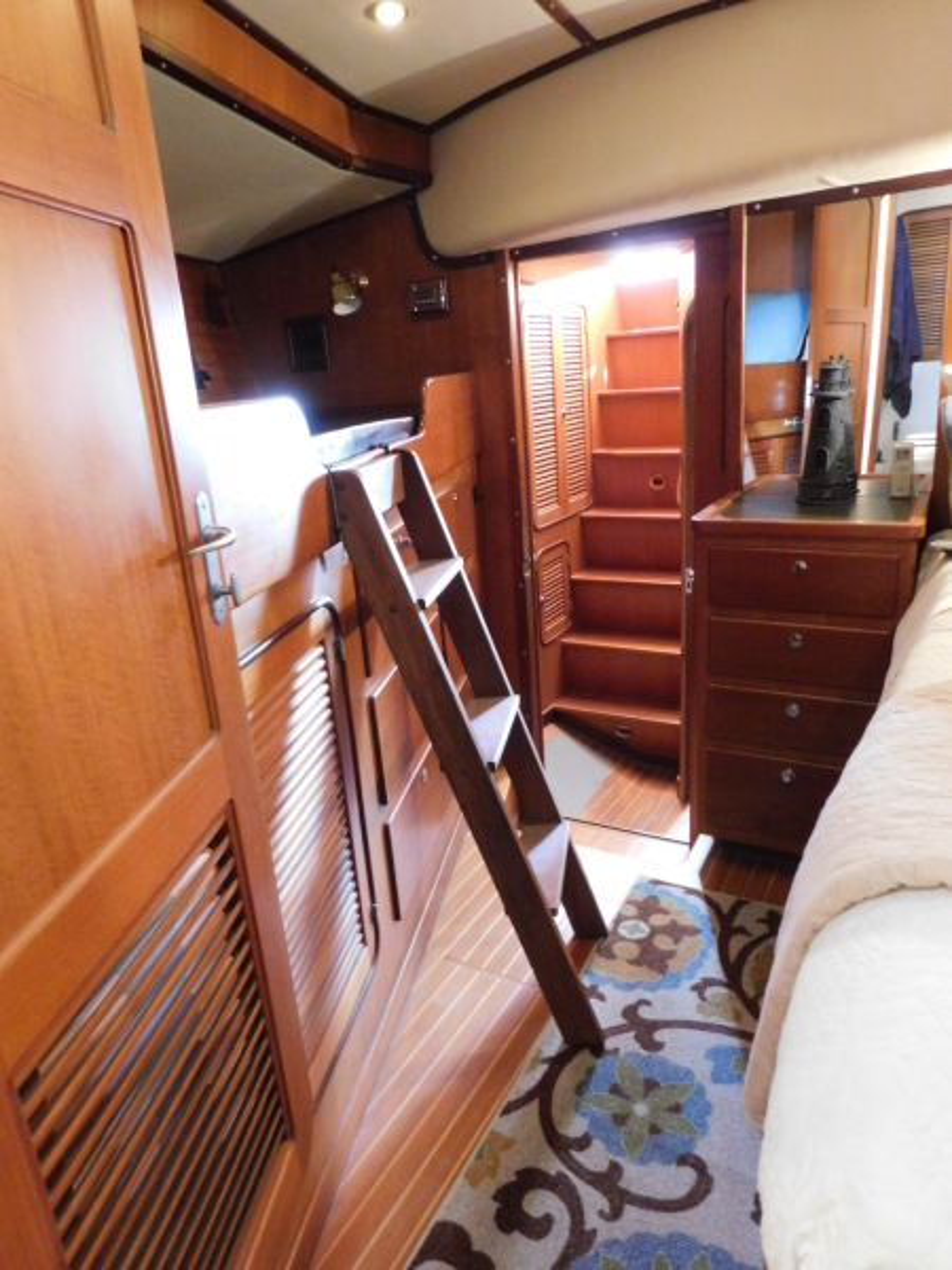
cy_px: 635
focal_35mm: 23
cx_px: 476
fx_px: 843
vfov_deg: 73.9
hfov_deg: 58.9
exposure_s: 1/4
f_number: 3
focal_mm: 4
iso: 800
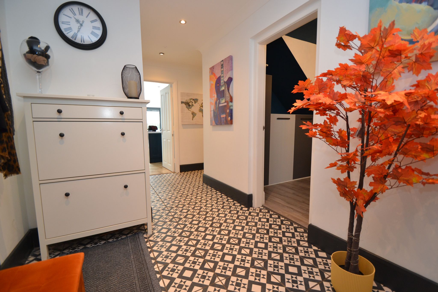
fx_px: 182
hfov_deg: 100.4
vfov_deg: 77.3
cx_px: 219
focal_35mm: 15
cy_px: 146
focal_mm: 10
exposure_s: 1/60
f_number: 3.5
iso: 560
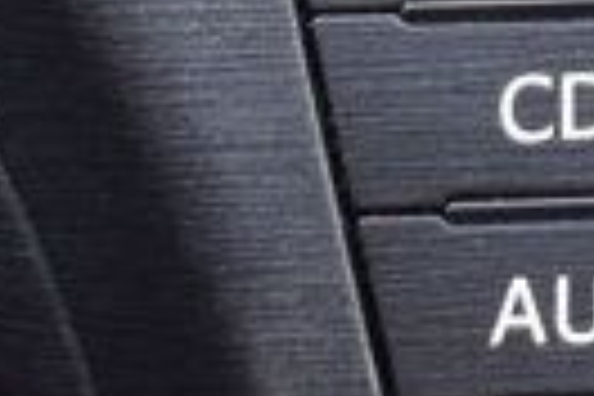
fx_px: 6696
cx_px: 2272
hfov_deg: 4.7
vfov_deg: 3.4
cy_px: -252
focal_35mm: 406
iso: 400
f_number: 8
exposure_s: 1/50
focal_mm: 35
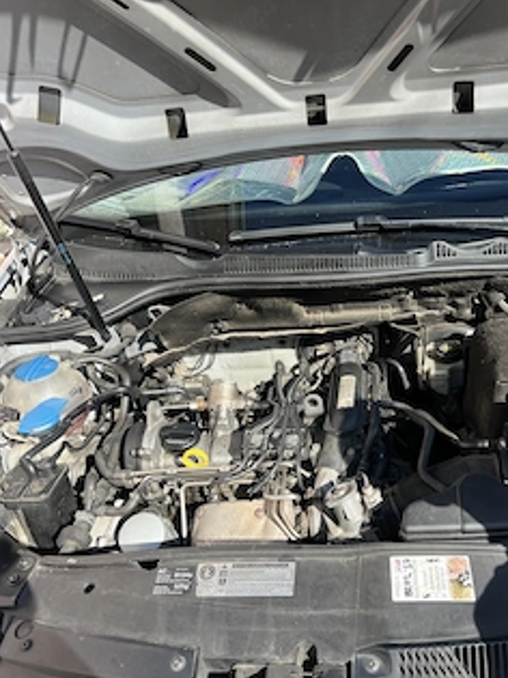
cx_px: 321
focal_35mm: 33
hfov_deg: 42.6
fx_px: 646
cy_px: 390
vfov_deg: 55.1
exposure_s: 1/1377
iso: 50
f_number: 1.5
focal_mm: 5.7
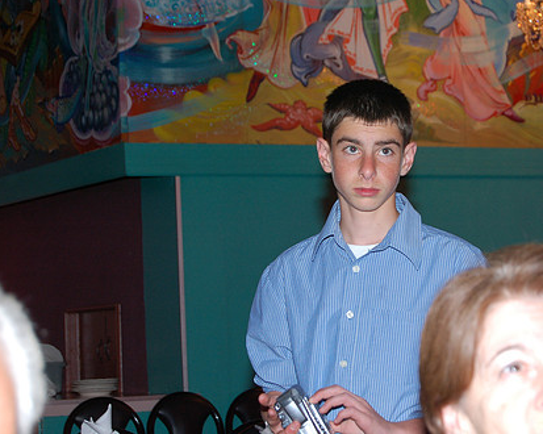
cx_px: 367
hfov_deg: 17.6
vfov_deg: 14.2
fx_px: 1745
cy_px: 183
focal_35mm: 109
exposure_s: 1/60
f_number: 5.6
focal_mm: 55
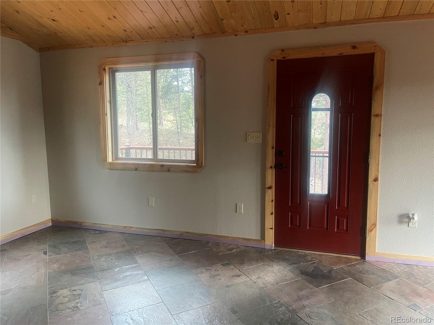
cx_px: 217
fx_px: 313
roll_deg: +0.1
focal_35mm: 25
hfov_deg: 69.4
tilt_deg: -7.4
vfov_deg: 54.9
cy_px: 162
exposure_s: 1/40
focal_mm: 5.1
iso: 400
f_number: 1.6
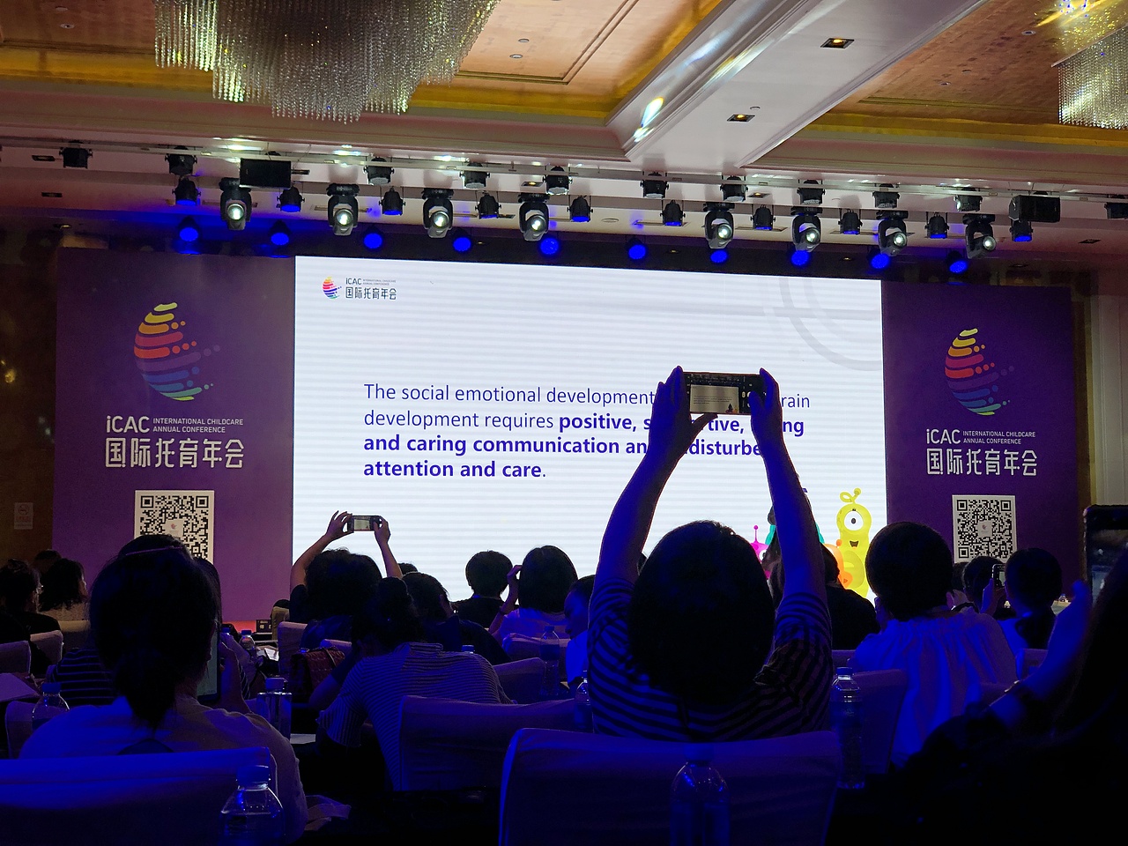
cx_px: 564
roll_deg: +1.0
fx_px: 1694
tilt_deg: +4.8
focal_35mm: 52
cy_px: 423
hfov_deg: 36.8
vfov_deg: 28.0
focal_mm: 6
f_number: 2.4
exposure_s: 1/120
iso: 16
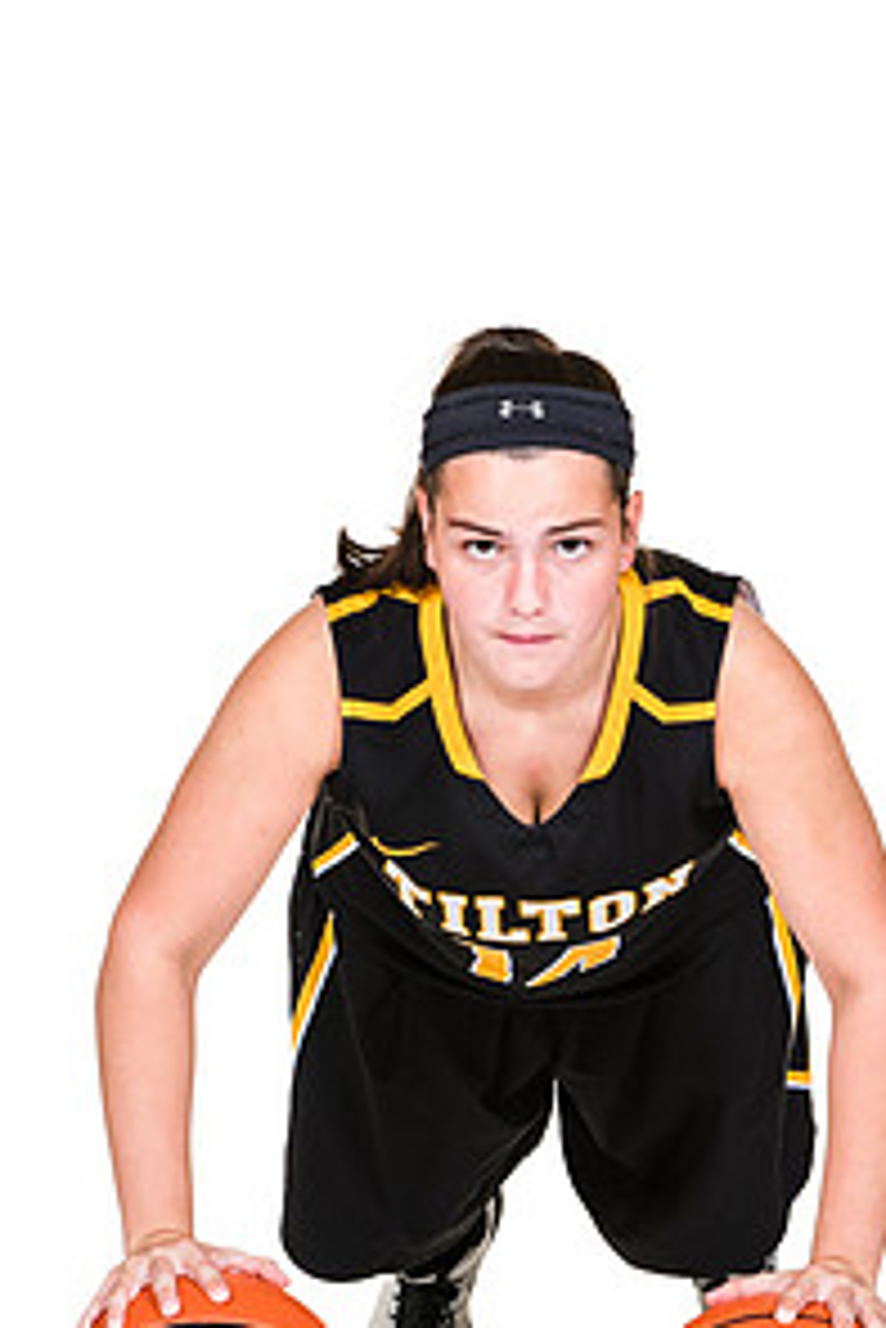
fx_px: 10951
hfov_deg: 4.6
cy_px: 972
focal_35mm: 297
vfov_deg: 6.9
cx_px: 526
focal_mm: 130
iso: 200
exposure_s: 1/160
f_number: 6.3
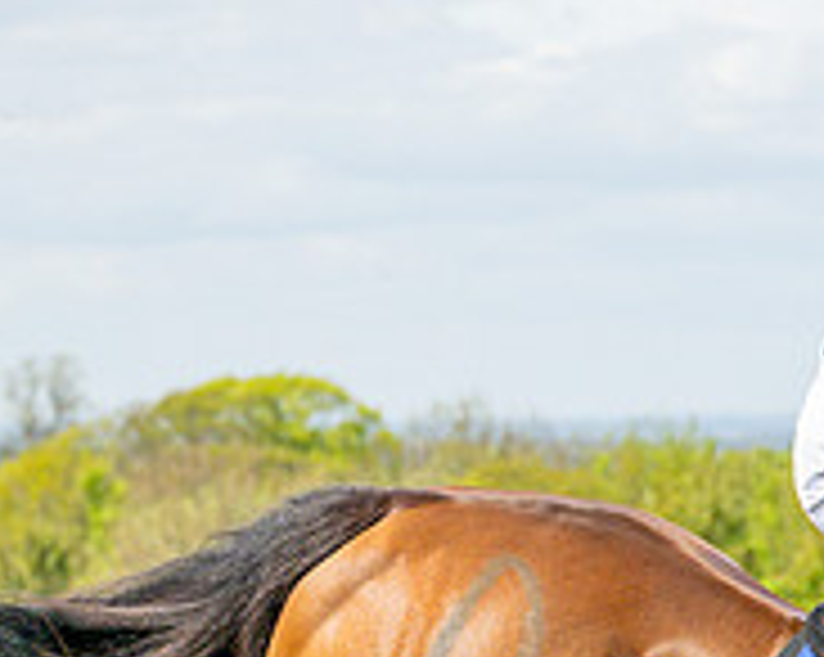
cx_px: 465
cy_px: 892
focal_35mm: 379
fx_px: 9233
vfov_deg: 4.1
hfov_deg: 5.1
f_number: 4
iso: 400
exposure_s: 1/3200
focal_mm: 71
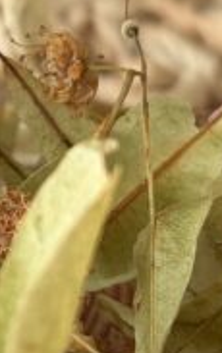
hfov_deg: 8.2
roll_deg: +0.1
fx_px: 1485
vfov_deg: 13.4
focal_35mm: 154
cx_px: -189
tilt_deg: -19.4
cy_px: 25
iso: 32
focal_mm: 5.96
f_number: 1.6
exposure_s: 1/150
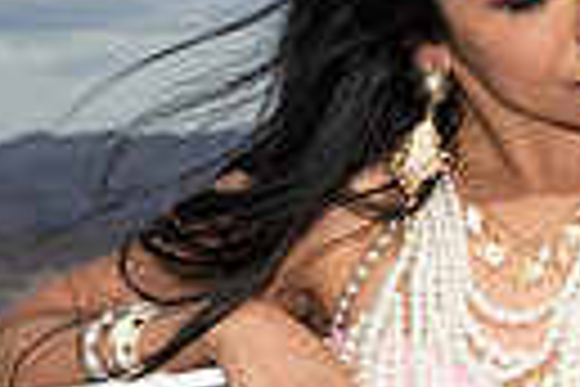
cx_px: 1153
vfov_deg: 6.4
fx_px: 3464
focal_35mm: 215
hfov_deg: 9.0
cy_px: 383
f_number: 8
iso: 64
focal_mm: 44
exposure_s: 1/250
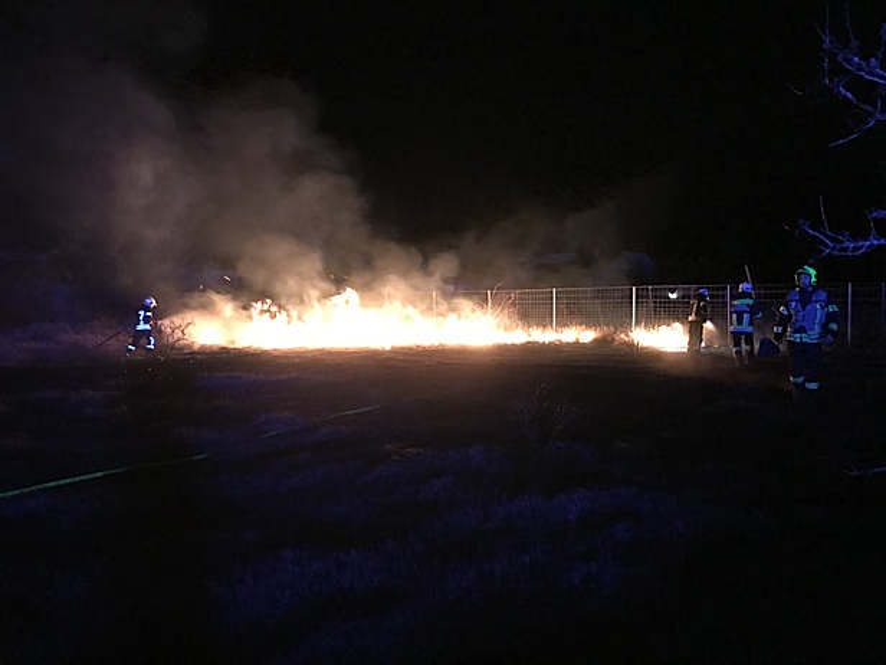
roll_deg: -1.9
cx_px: 443
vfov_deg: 49.7
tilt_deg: +0.3
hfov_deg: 63.4
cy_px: 332
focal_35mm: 28
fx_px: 717
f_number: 1.8
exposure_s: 1/4
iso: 125
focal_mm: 3.99
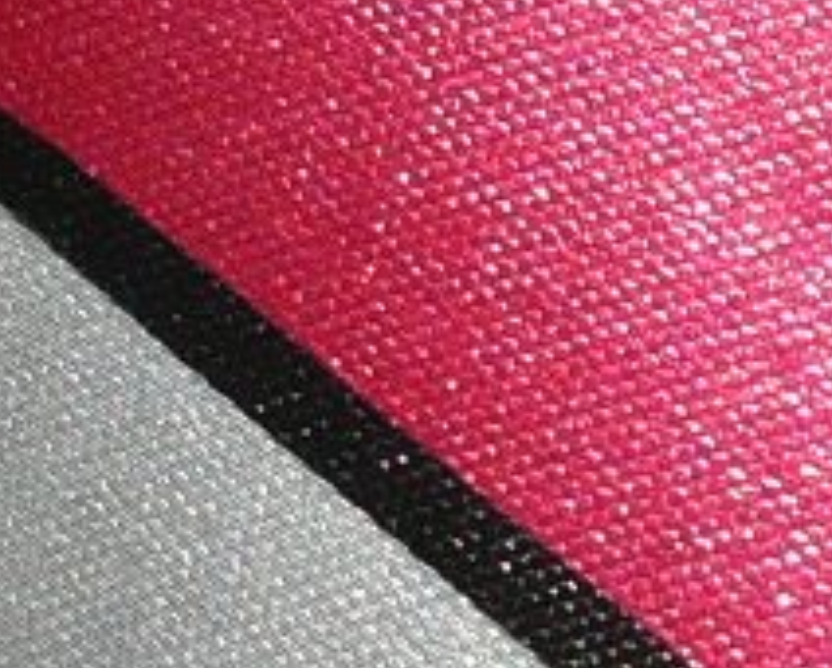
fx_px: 5077
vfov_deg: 7.5
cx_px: 1005
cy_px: 629
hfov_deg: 9.2
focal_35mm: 206
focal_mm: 5.8
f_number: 8
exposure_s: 1/200
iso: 100
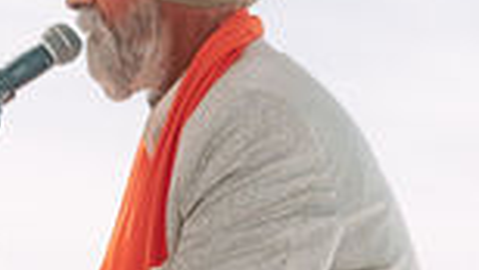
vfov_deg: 8.0
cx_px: 162
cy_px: 95
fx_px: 1933
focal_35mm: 152
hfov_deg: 14.1
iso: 100
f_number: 2.8
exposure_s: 1/800
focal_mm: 35
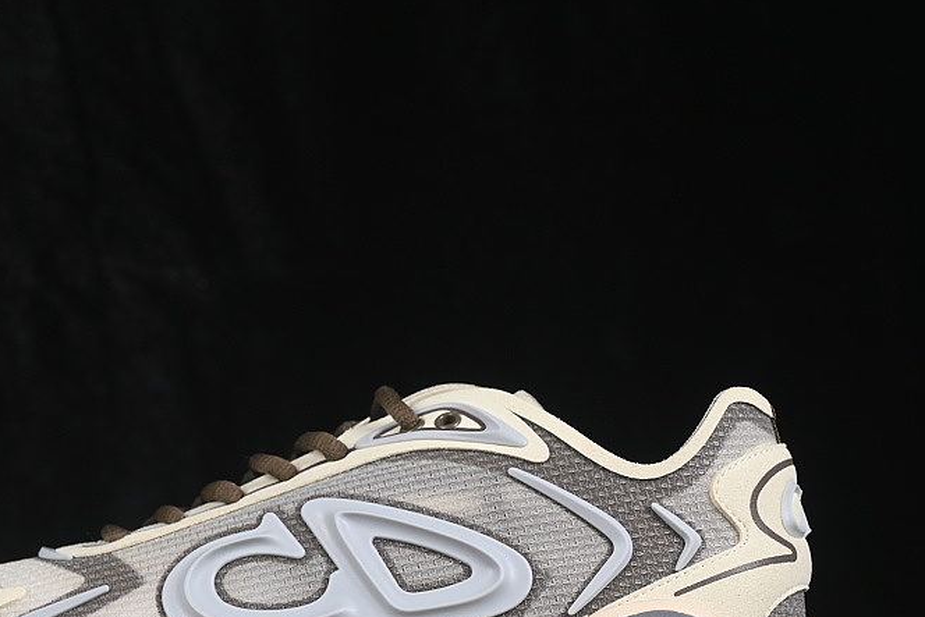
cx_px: 343
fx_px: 3135
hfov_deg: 16.8
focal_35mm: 122
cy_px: 493
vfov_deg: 11.2
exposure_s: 1/80
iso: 160
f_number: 8
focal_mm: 50
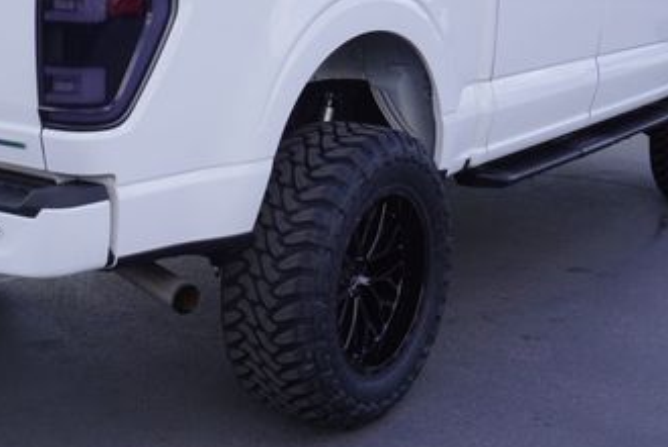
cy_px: 101
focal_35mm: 64
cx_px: 184
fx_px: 1189
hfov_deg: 30.9
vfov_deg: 21.1
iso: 100
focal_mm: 22
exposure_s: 1/125
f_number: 8
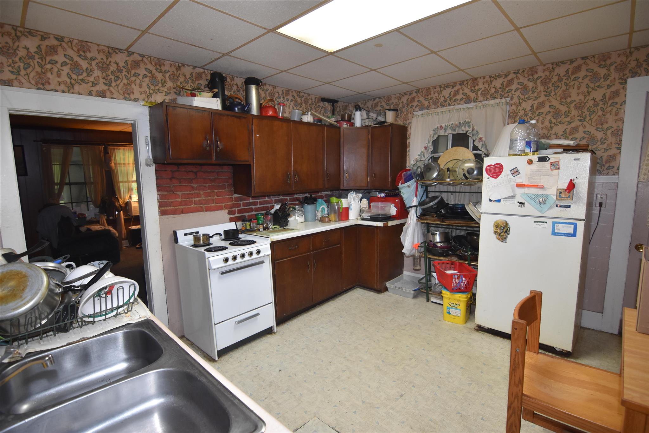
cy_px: 216
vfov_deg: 72.0
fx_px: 297
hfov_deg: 95.0
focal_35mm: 16
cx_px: 324
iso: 800
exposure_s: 1/60
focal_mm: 11
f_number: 3.5
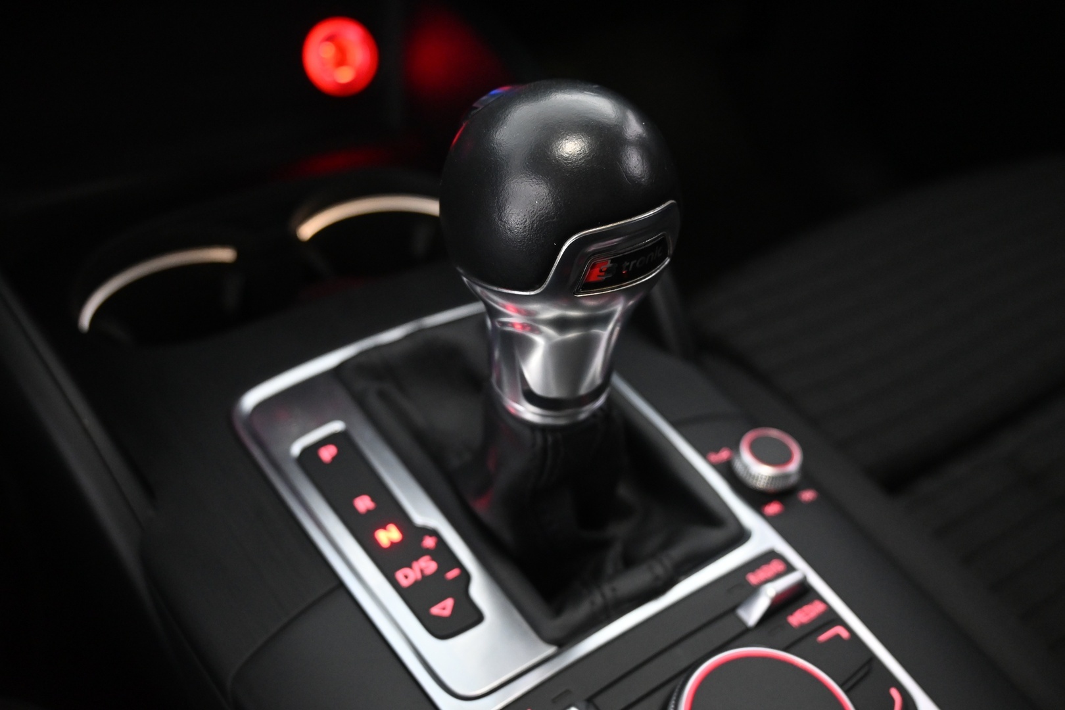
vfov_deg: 41.7
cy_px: 355
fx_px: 932
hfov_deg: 59.5
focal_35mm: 32
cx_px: 532
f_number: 4
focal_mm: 21
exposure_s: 1/30
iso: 2800
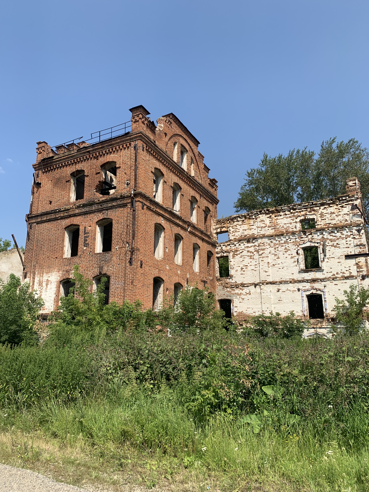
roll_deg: -0.7
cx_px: 184
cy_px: 246
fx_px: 370
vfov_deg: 67.3
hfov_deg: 53.1
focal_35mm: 26
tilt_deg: +15.3
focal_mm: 4.25
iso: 25
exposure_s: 1/2033
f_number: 1.8
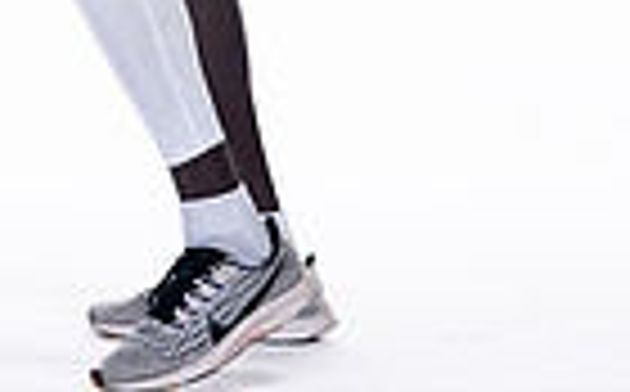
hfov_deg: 5.9
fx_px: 6137
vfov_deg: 3.6
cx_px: 207
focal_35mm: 358
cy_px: -541
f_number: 6.3
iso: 400
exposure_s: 1/250
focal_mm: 109
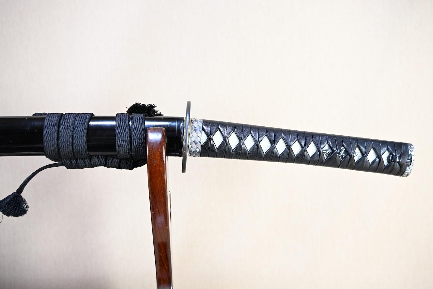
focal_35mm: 30
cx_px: 216
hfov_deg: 61.9
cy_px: 144
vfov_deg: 43.6
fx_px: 361
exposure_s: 1/2
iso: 100
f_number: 3.5
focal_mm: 20
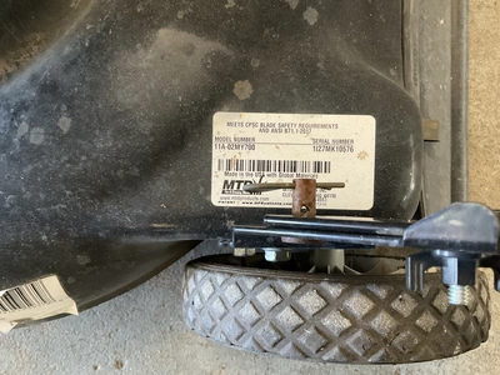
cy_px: 188
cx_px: 250
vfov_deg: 48.2
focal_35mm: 29
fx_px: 419
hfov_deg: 61.7
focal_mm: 3
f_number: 1.8
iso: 250
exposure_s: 1/40
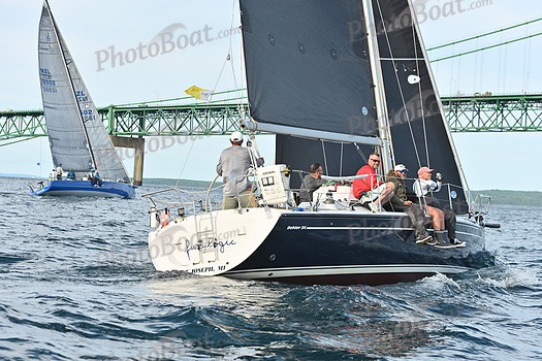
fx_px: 1430
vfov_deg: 14.4
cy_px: 179
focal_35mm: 95
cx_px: 294
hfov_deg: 21.5
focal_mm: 86
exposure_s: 1/1250
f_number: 4.5
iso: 320
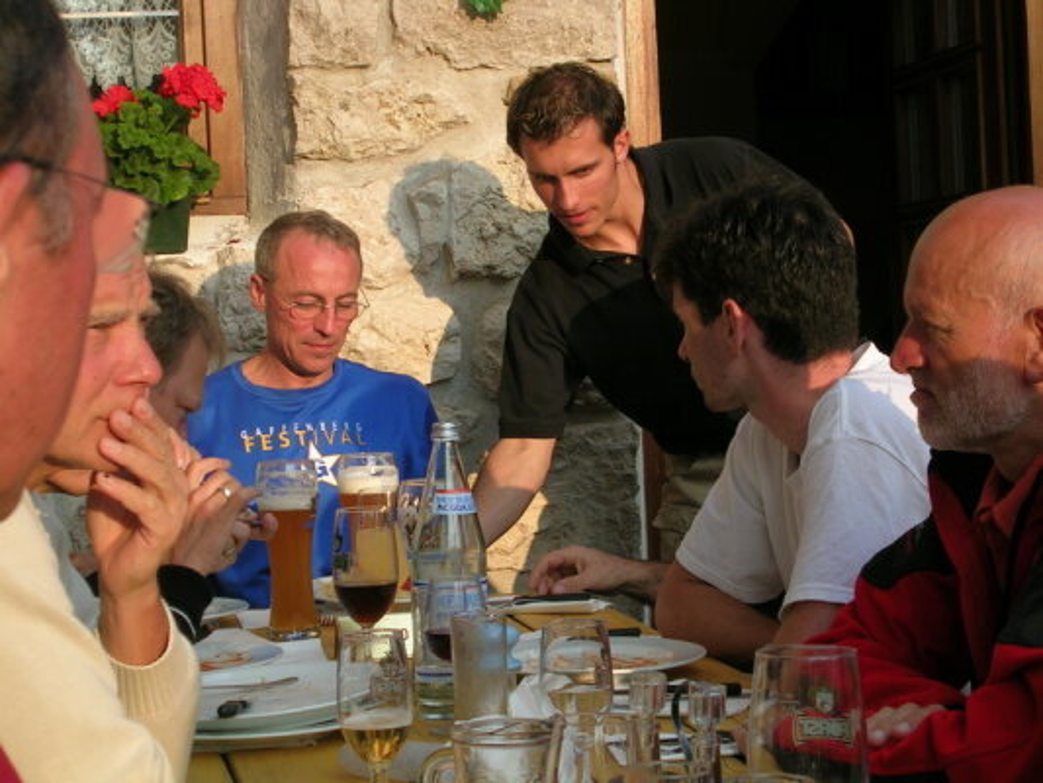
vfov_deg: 17.2
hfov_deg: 22.8
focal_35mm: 86
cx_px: 522
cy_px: 392
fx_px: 2592
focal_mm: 13
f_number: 4.2
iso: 50
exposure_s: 1/159
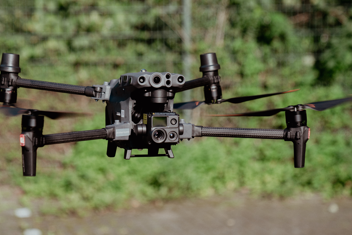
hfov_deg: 17.3
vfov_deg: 11.6
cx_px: 142
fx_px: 1154
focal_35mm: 118
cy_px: 106
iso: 100
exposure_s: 1/800
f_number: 2.8
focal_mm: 70
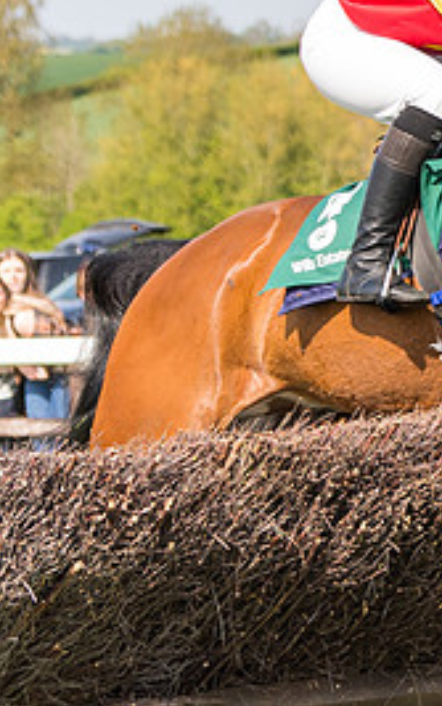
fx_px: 5220
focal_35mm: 271
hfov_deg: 4.8
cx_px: 785
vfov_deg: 7.7
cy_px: 209
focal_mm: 70
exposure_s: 1/2500
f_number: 4
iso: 400
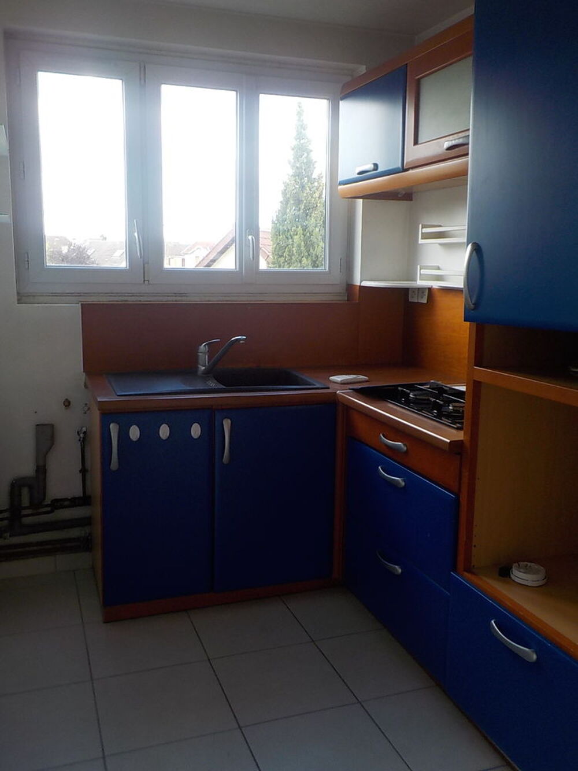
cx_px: 289
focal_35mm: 30
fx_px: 668
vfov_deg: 60.0
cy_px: 386
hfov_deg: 46.8
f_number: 3.3
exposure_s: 1/60
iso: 125
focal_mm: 4.1
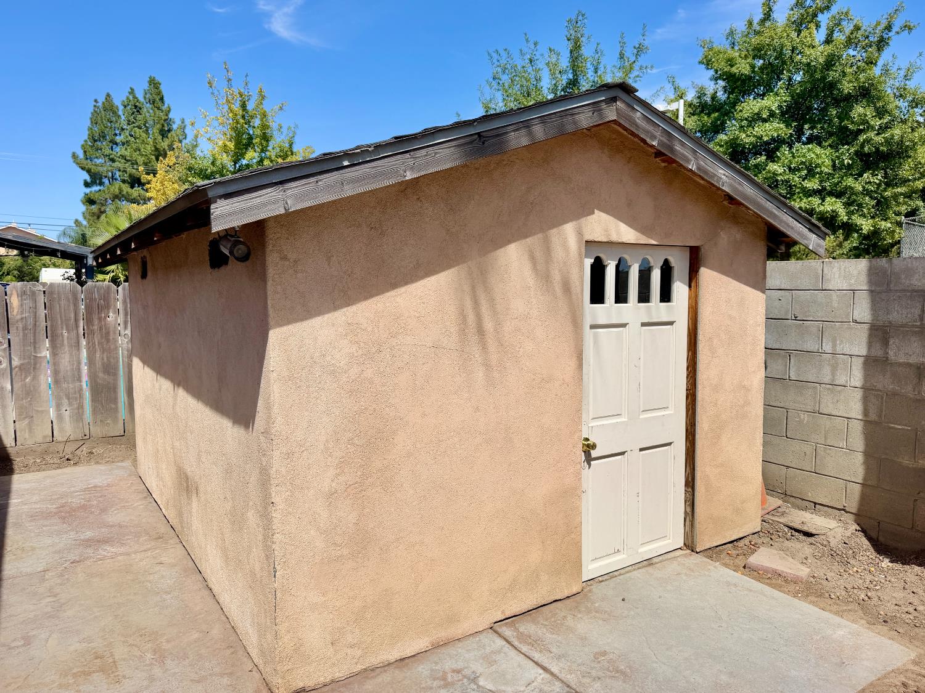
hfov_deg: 71.6
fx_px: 641
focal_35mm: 24
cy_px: 346
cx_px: 462
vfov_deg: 56.8
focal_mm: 6.76
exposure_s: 1/6711
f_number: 1.78
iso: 80
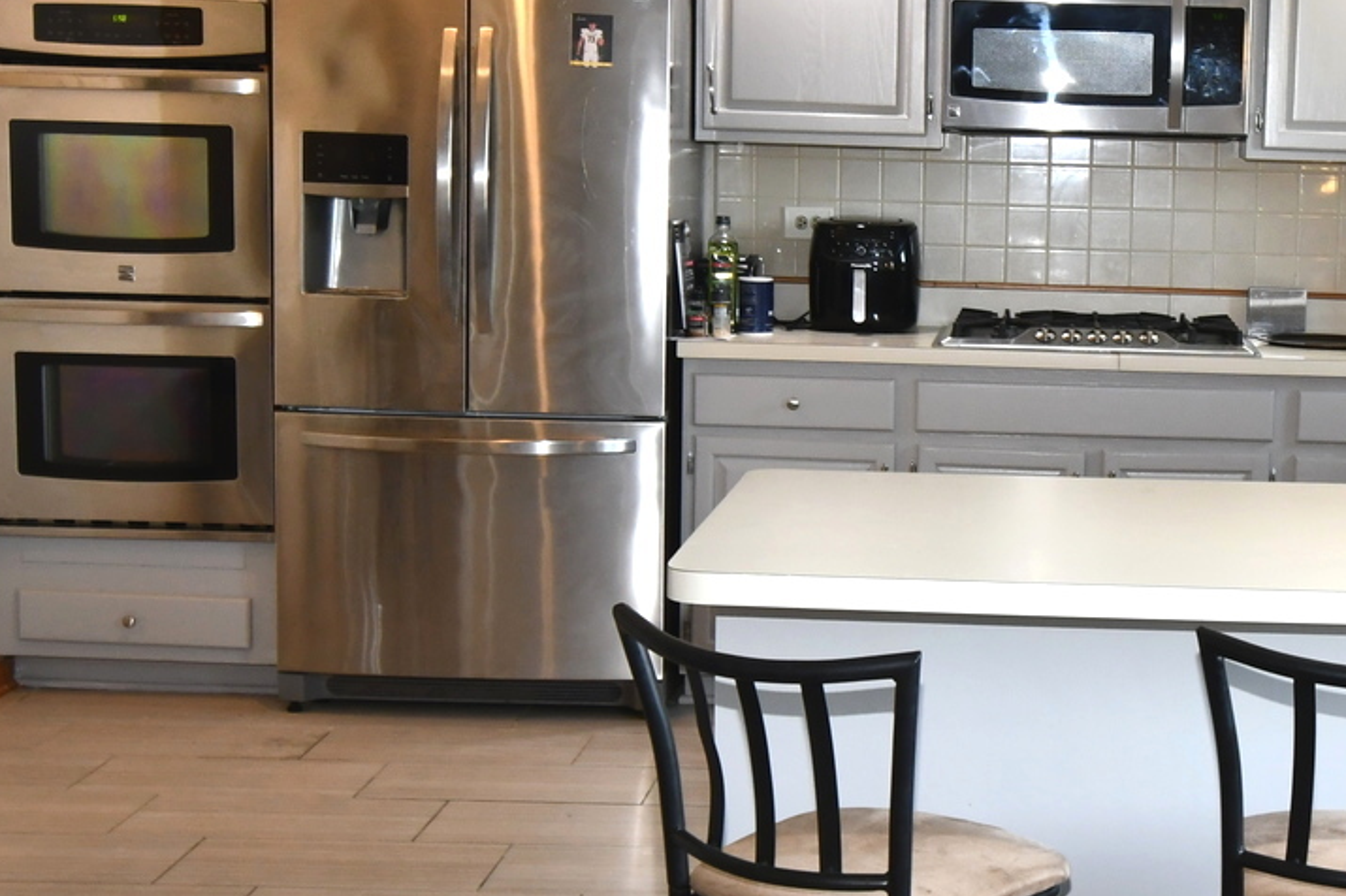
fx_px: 2541
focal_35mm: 68
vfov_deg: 20.0
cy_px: 440
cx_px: 1111
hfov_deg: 28.9
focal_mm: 20
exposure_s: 1/60
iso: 640
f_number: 5.6
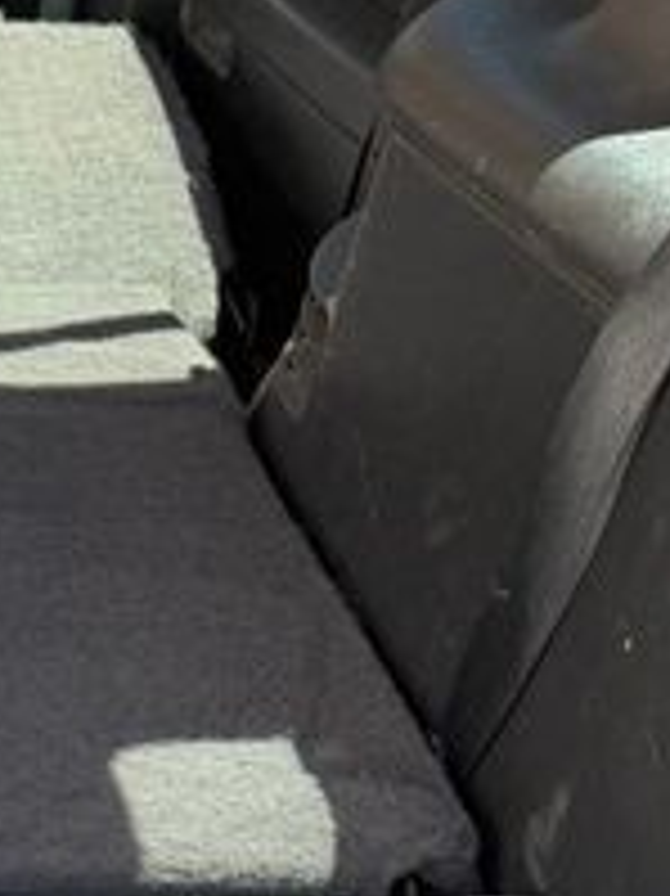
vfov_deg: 17.0
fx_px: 2661
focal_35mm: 103
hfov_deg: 12.4
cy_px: 1394
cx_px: -719
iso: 100
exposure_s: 1/473
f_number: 1.78
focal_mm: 6.76
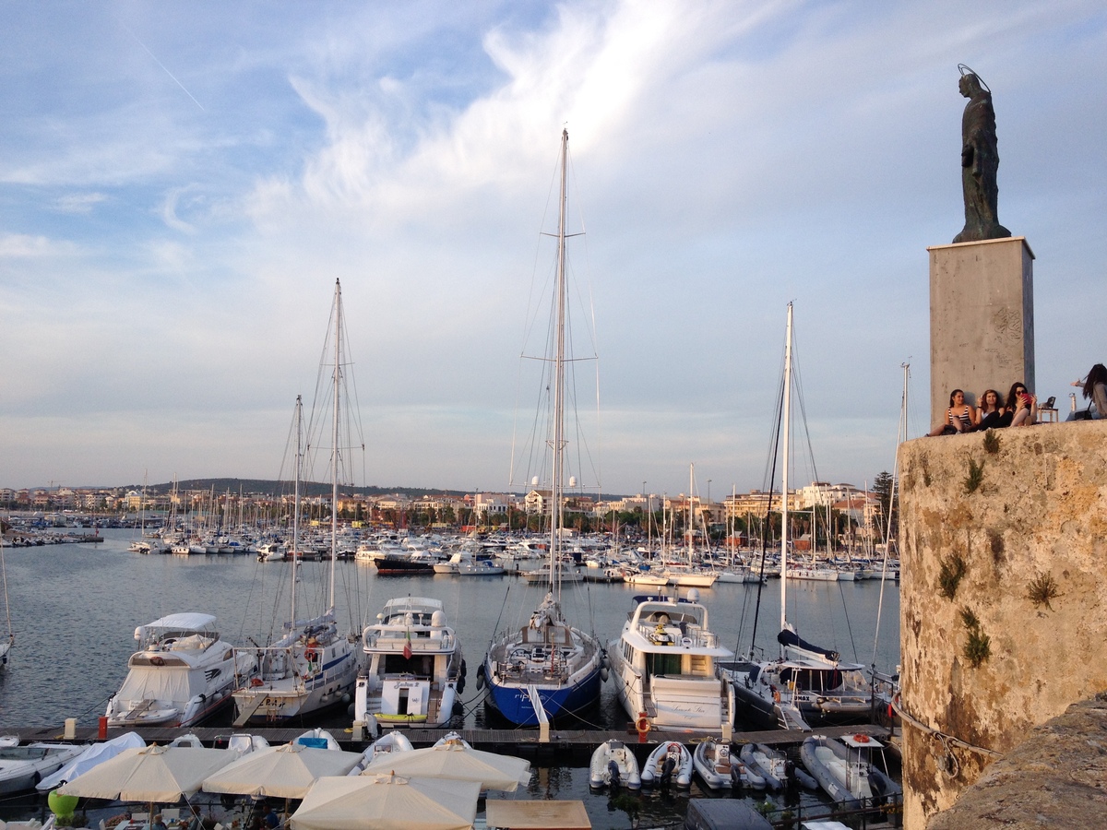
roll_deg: -1.3
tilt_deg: +2.9
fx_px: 1119
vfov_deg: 40.7
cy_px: 415
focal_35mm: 35
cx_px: 554
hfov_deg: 52.6
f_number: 2.4
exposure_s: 1/345
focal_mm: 4.28
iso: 50
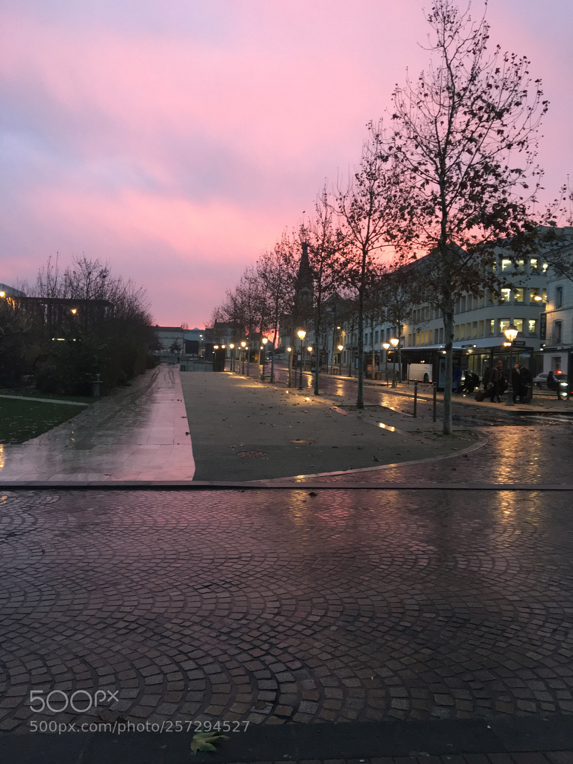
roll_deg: -0.3
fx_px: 640
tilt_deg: +1.1
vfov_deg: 61.7
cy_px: 382
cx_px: 286
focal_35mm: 29
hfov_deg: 48.2
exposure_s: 1/33
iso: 125
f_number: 2.2
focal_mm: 4.15
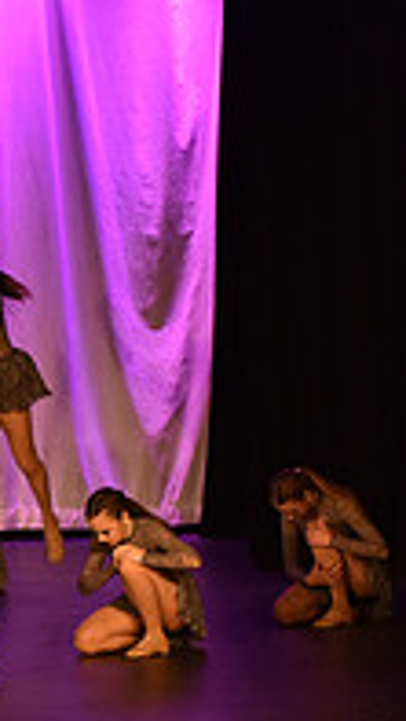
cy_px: 646
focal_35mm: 216
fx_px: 4129
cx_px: -508
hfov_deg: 5.5
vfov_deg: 9.9
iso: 2000
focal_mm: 70
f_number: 4
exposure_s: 1/250
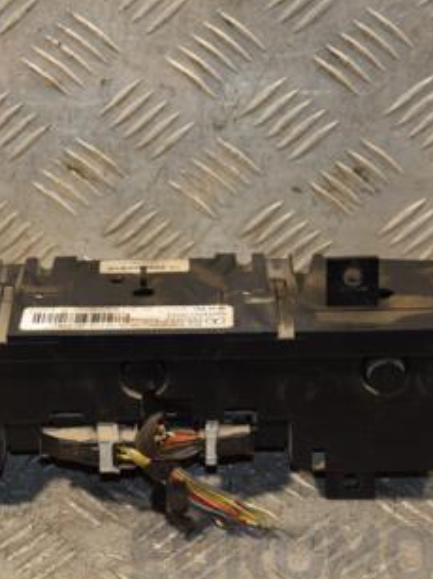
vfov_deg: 15.5
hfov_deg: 11.6
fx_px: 2119
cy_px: 304
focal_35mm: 127
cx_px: 96
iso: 800
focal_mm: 45
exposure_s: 1/160
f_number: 4.8
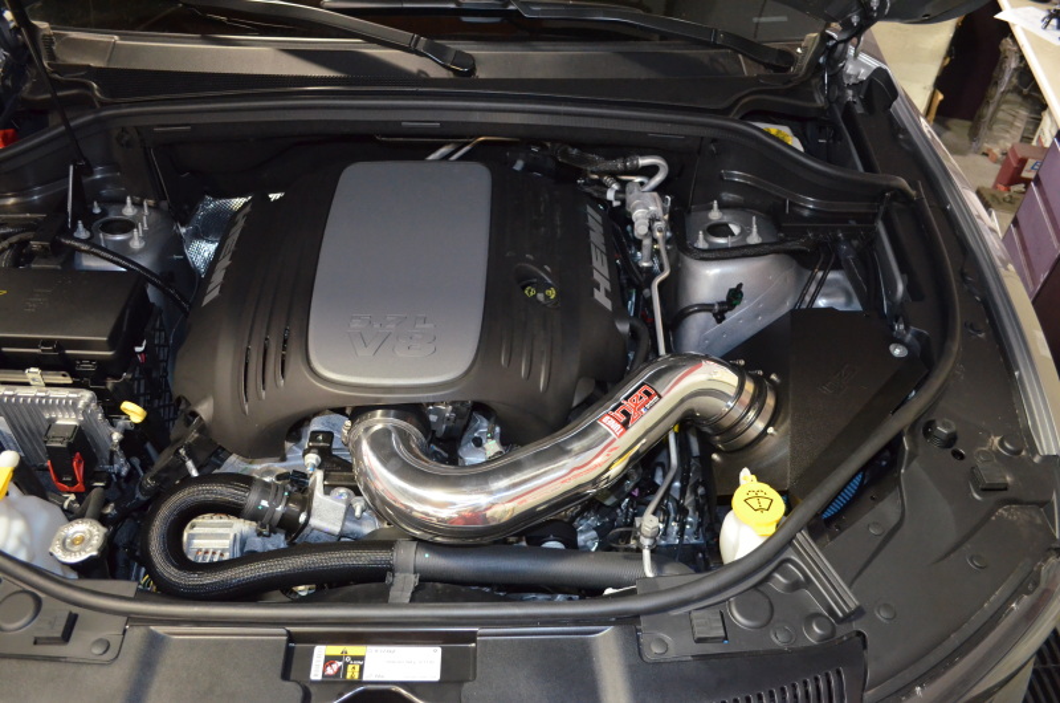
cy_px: 352
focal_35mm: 27
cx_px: 530
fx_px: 793
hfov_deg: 67.5
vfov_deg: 47.7
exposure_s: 1/60
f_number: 3.5
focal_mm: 18
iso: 2800
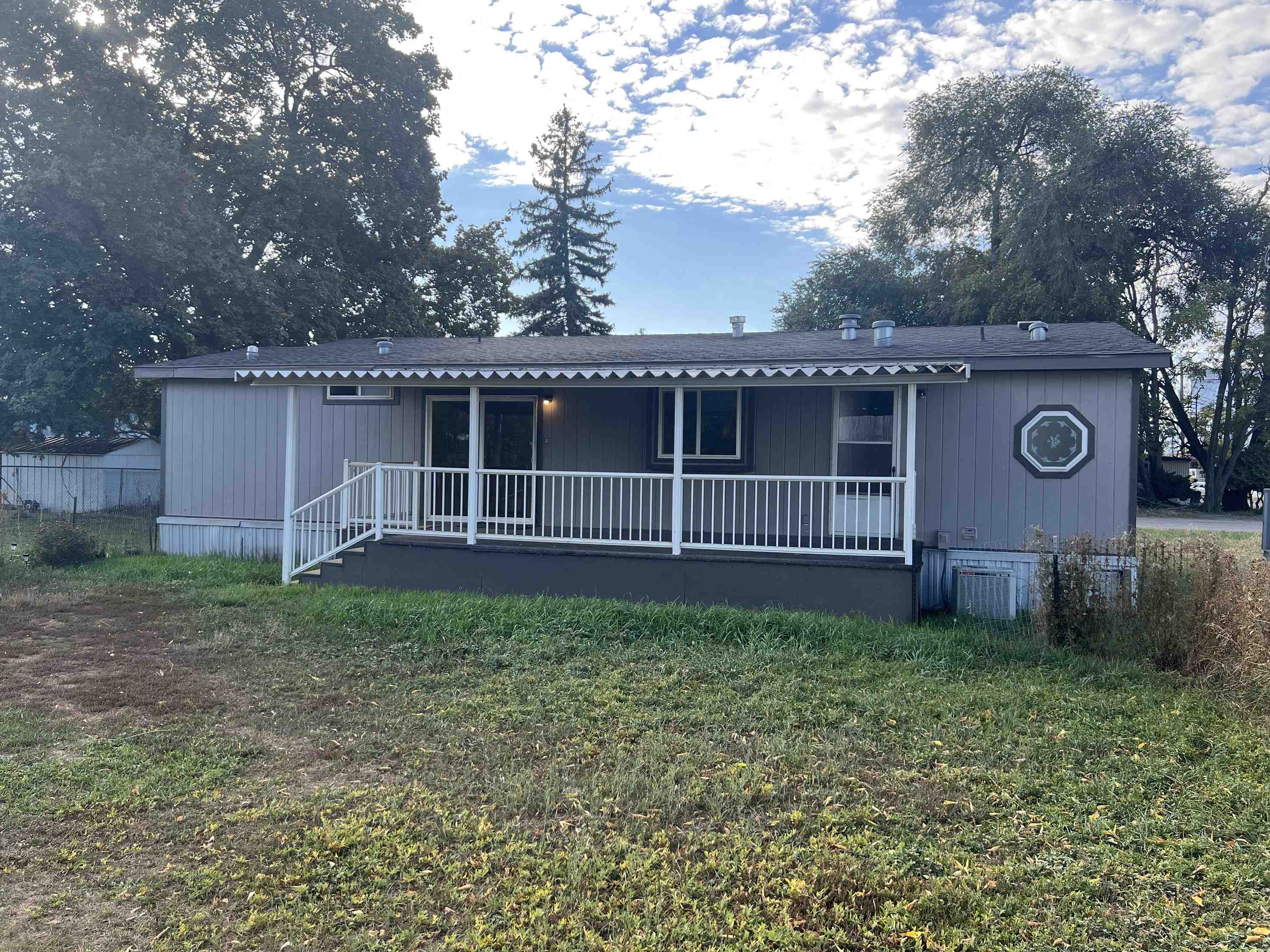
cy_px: 475
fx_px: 991
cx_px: 620
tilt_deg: -1.4
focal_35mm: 27
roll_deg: -1.0
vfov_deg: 51.4
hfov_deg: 65.3
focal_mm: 5.7
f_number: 1.5
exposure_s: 1/827
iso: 50
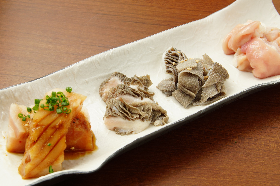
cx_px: 140
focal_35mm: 82
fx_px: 642
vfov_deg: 16.6
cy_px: 93
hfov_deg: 24.6
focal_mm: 55
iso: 250
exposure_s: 1/125
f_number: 13
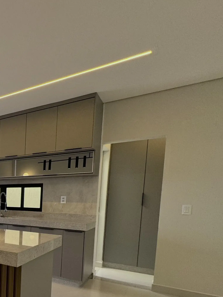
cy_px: 218
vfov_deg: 60.5
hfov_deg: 34.7
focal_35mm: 28
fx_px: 241
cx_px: -68
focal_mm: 2.22
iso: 125
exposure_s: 1/120
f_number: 2.2
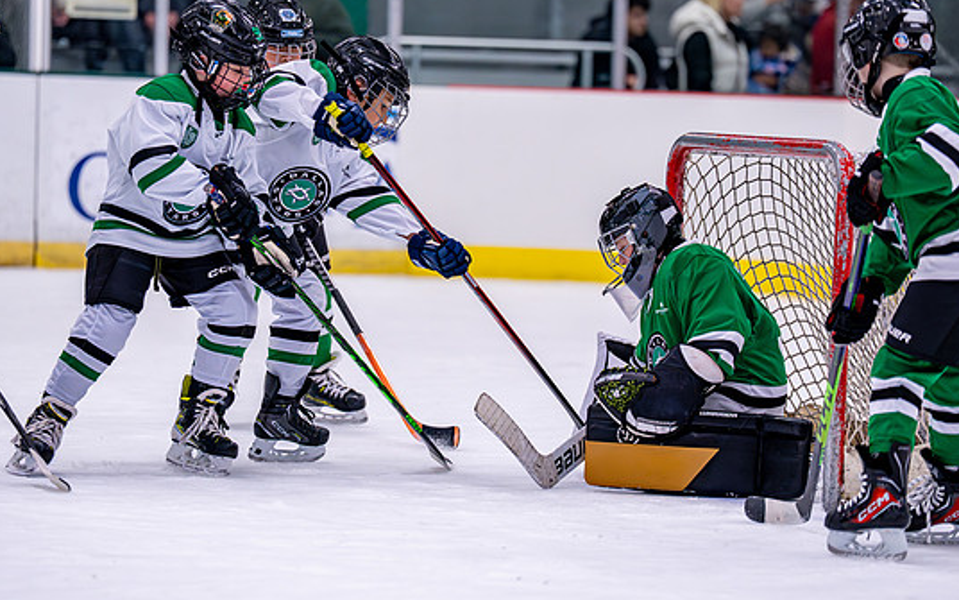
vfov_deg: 6.7
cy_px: 309
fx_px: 5096
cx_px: 484
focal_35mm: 195
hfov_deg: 10.7
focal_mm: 145
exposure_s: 1/1250
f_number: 2.8
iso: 2500
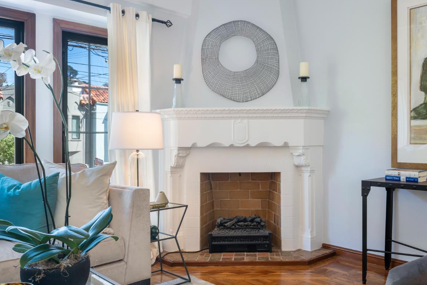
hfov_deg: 60.1
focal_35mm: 31
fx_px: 368
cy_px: 149
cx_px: 240
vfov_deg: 42.3
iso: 400
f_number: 9
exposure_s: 1/15
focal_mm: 24
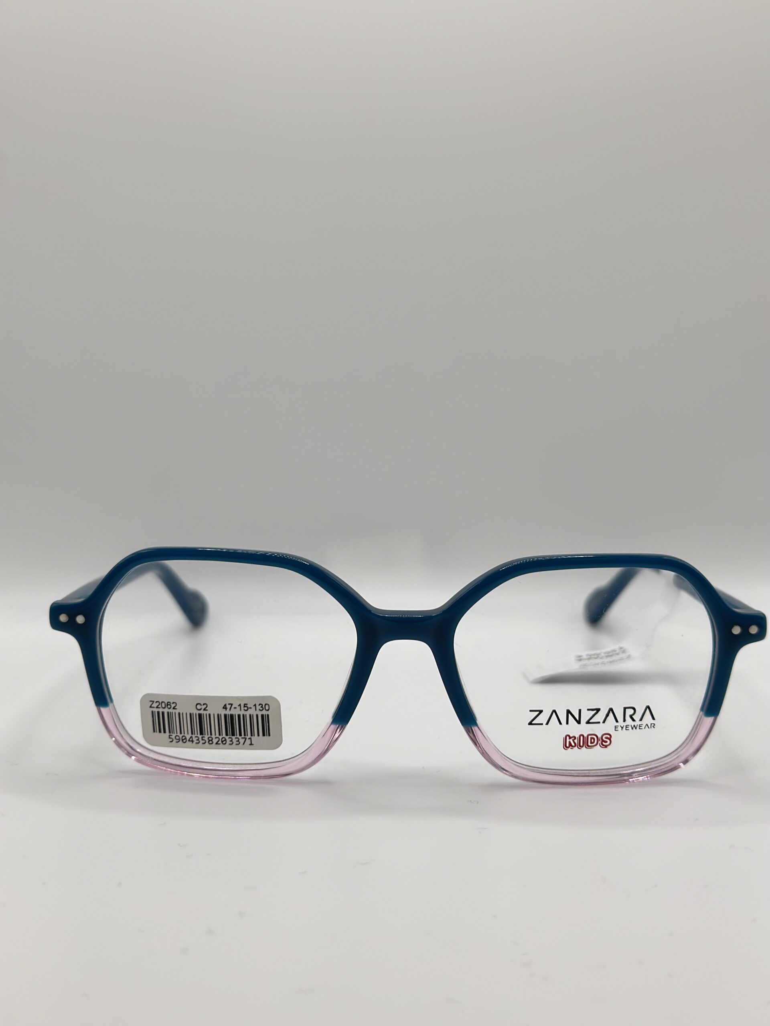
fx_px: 1424
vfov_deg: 39.7
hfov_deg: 30.3
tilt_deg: -12.3
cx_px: 385
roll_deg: +0.6
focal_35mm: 48
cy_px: 513
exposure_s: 1/927
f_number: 1.78
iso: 80
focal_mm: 6.86
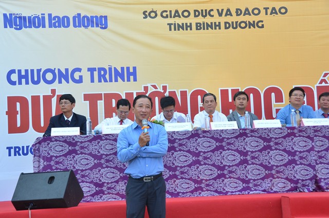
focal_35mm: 63
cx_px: 164
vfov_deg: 21.5
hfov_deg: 32.0
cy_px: 109
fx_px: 575
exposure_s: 1/200
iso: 400
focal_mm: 42
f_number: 6.3
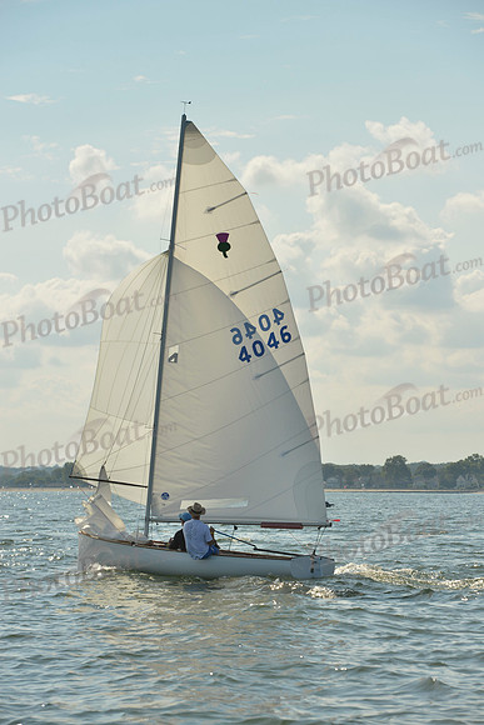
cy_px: 362
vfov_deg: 16.4
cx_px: 242
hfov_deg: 11.0
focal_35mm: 125
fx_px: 2519
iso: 200
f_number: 8
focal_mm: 125
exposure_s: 1/1600
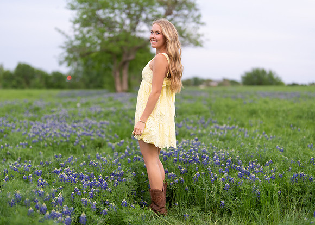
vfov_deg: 24.5
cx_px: 144
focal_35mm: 58
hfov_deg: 33.8
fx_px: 518
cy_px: 118
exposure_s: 1/800
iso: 250
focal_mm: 50
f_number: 1.2
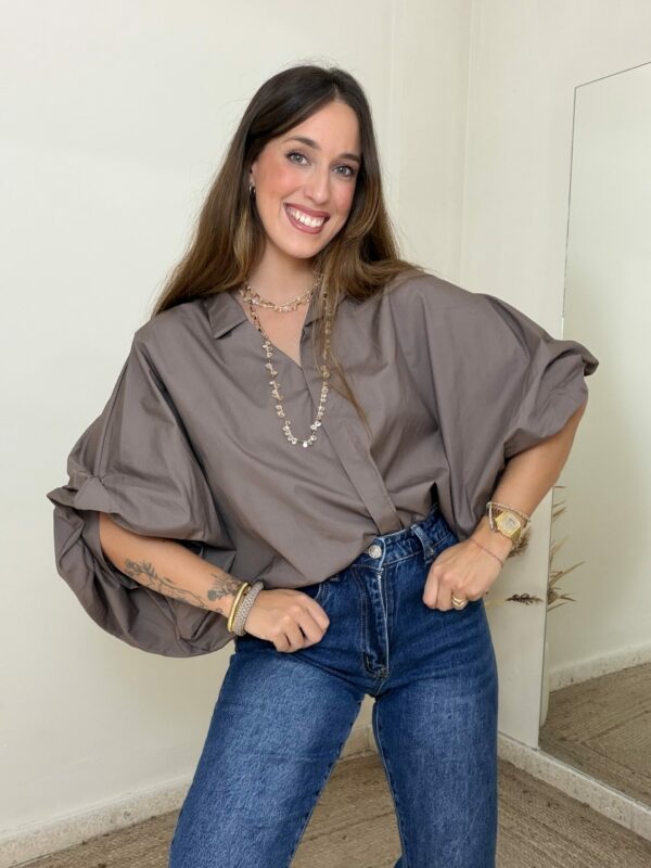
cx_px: 326
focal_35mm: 30
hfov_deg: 46.8
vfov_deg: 60.0
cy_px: 434
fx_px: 752
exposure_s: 1/50
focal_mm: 2.71
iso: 100
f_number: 1.9
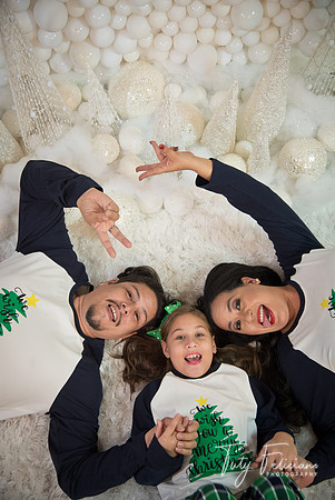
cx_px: 168
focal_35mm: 52
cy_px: 250
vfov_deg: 38.2
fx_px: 724
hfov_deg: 26.0
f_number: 4.5
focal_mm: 52
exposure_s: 1/100
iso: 1000
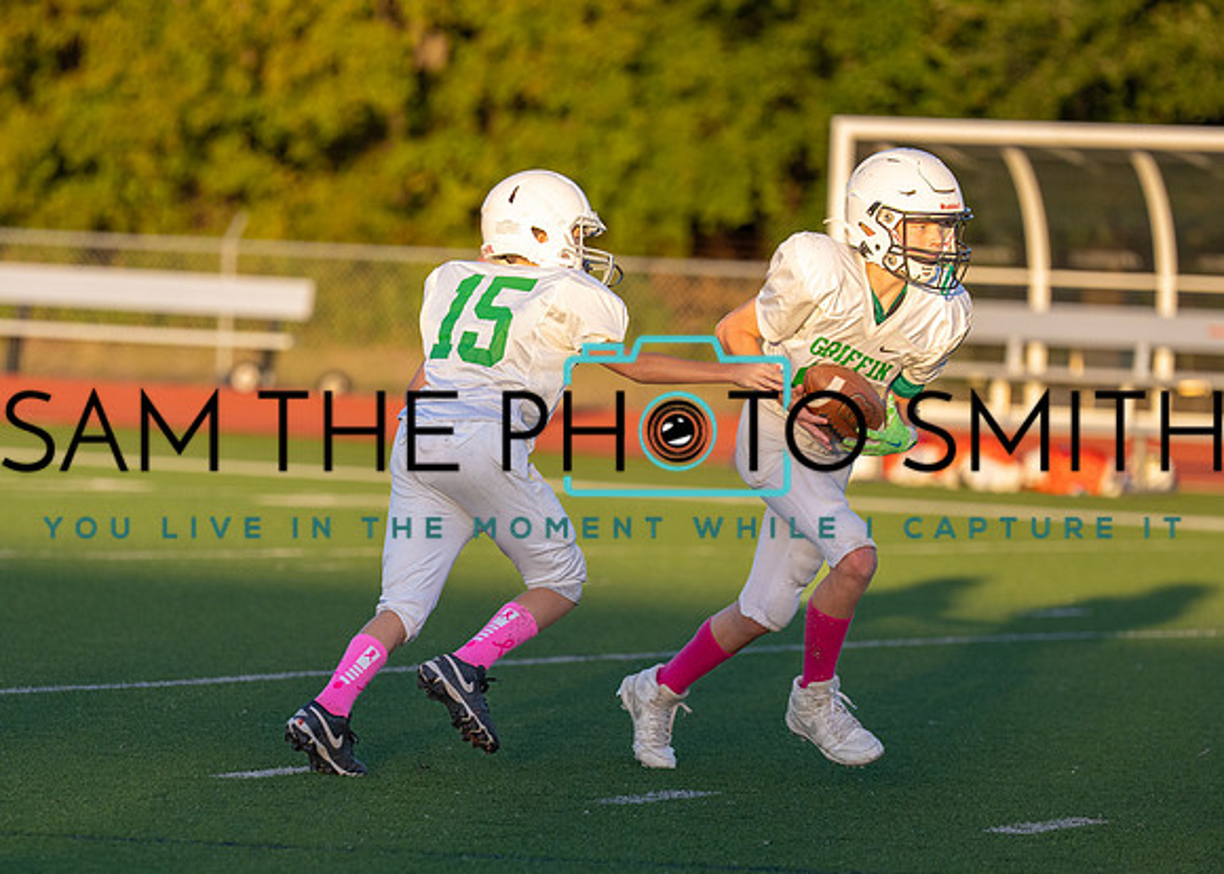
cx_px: 481
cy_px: 605
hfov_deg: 7.0
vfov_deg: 5.0
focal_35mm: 288
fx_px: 10020
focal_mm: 167
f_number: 2.8
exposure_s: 1/2500
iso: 400
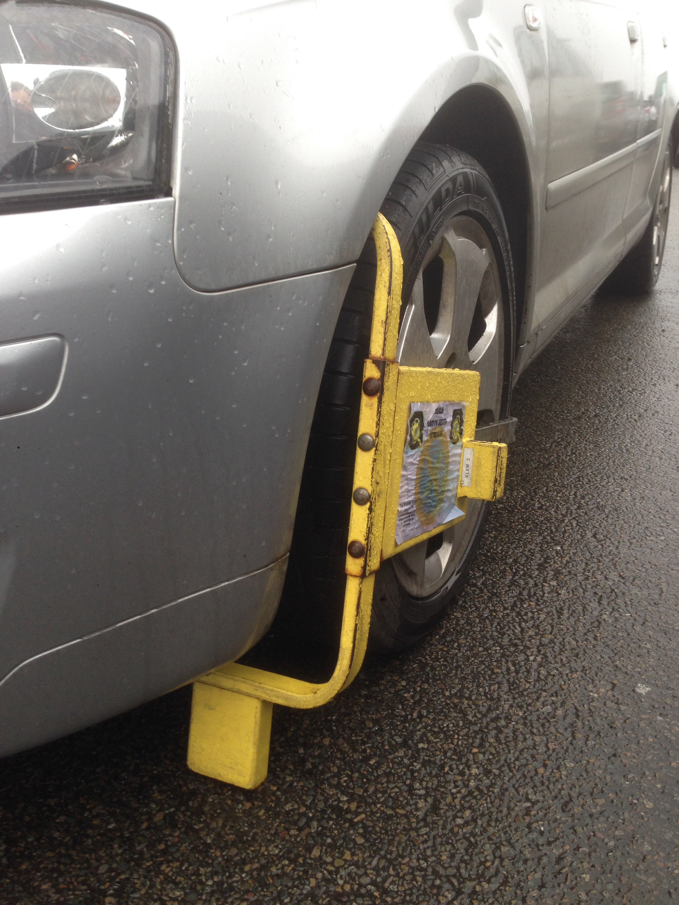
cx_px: 340
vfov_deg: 55.4
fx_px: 863
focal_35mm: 33
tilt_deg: -18.0
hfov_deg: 42.9
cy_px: 452
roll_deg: +1.0
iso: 50
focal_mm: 4.12
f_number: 2.4
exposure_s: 1/40
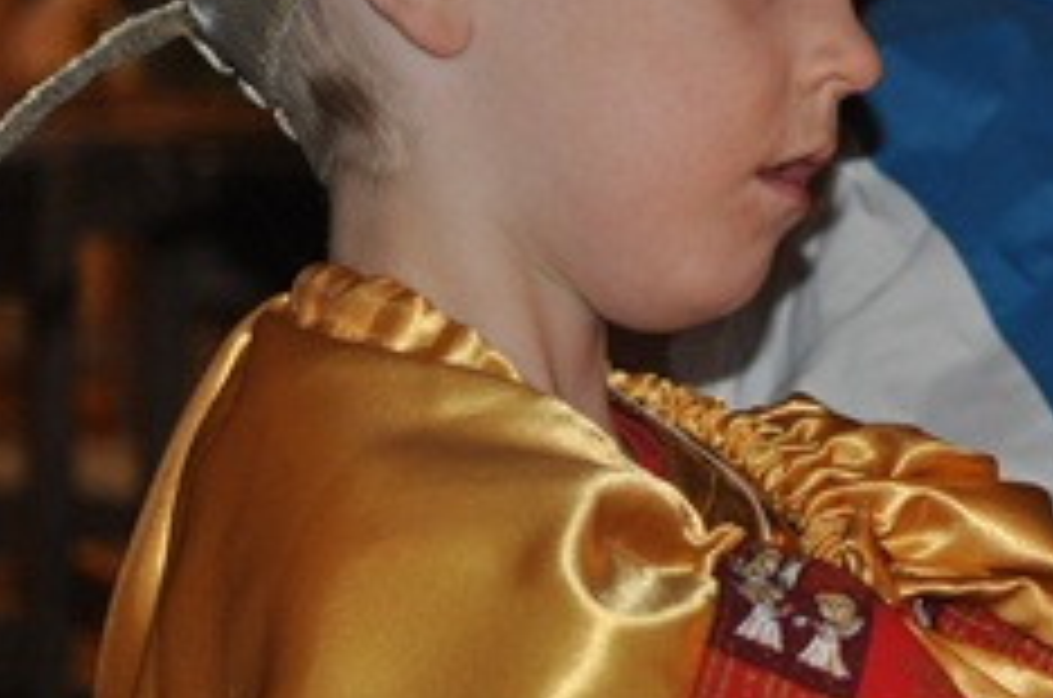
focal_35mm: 229
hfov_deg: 8.9
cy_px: 214
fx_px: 6696
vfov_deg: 6.0
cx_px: 1138
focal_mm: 55
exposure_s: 1/60
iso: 800
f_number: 4
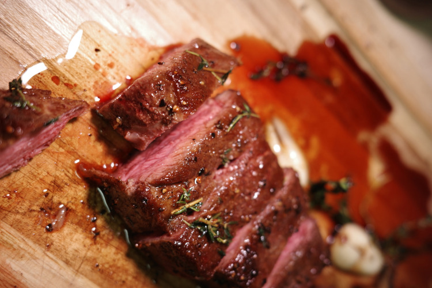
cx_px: 216
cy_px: 144
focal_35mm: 40
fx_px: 480
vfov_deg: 33.4
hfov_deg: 48.5
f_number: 2.8
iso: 500
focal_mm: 26
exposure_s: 1/40
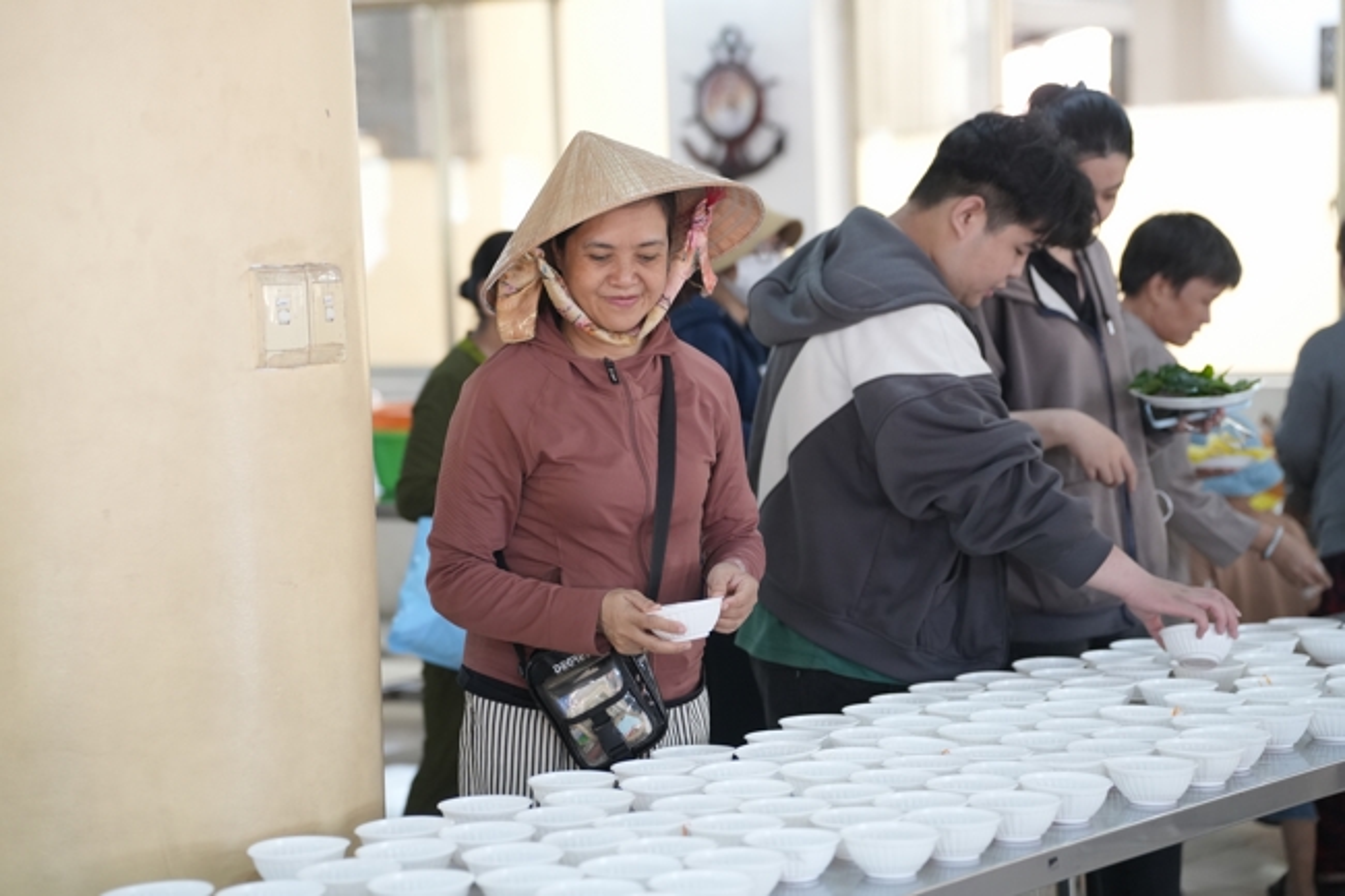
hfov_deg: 23.4
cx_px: 672
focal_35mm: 87
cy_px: 448
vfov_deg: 15.7
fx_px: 3249
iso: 2500
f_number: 2.8
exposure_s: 1/160
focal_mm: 87
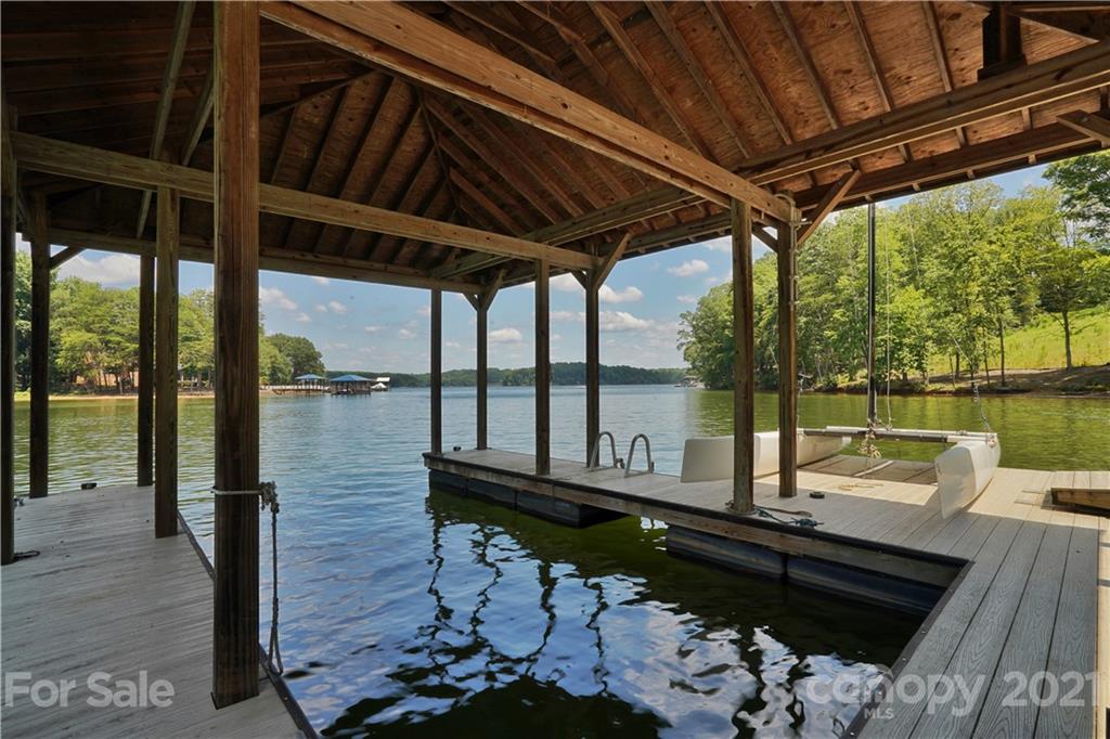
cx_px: 555
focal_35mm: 16
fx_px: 493
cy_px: 370
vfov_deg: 73.7
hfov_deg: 96.8
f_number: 22
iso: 100
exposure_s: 1/15
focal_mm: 16
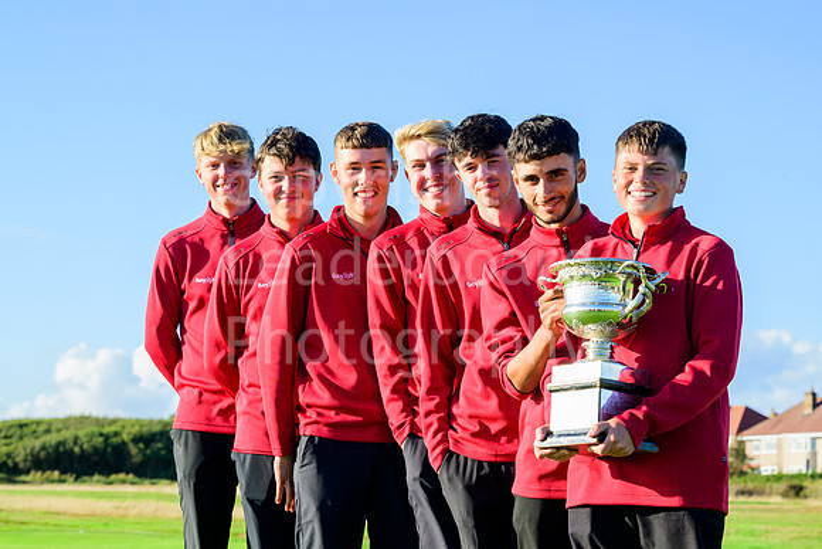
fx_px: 2101
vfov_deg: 14.9
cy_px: 274
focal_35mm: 92
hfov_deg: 22.1
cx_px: 411
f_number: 8
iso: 400
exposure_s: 1/400
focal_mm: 92
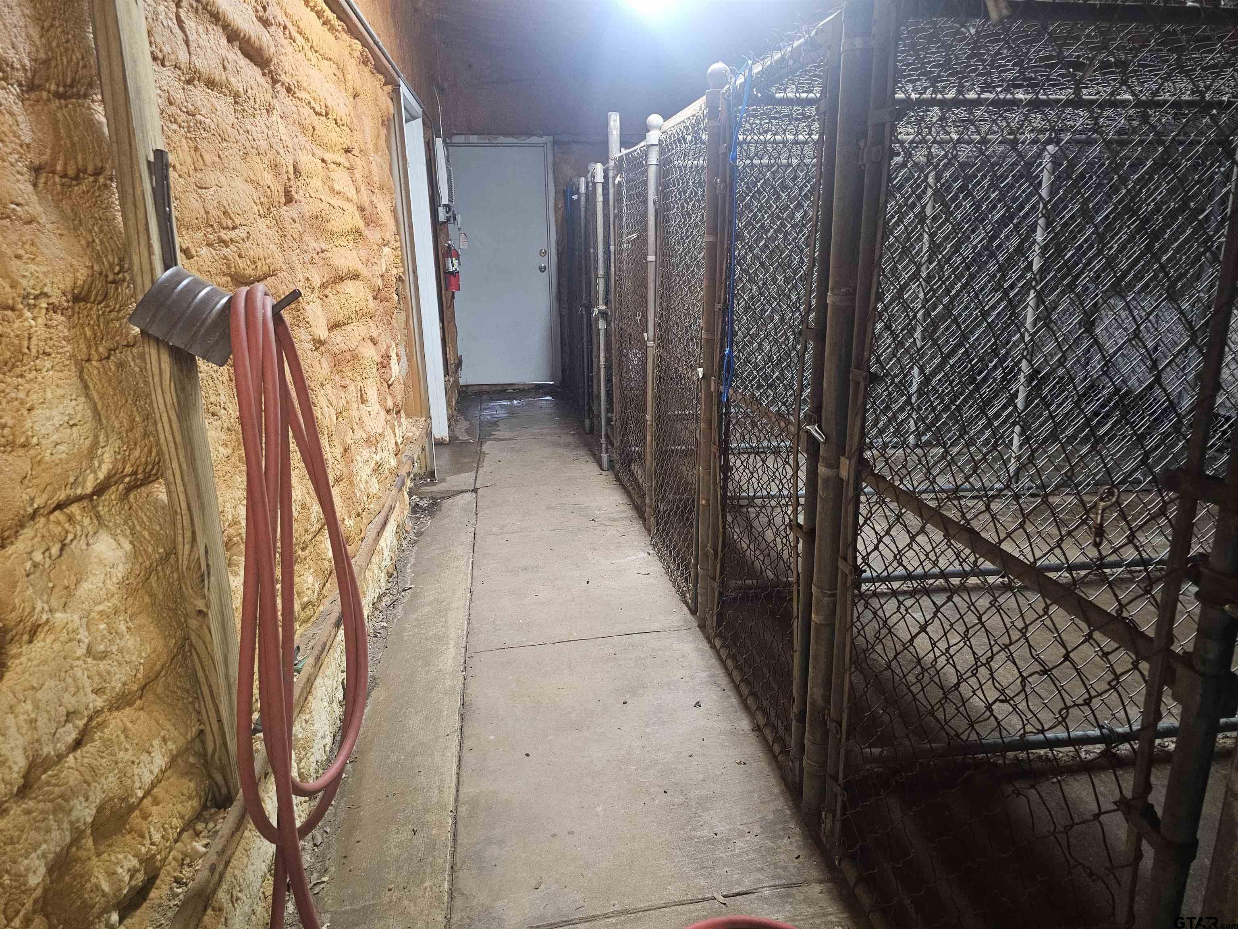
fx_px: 823
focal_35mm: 23
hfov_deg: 73.9
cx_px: 619
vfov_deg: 58.9
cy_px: 464
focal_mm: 6.3
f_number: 1.7
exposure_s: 1/40
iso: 500
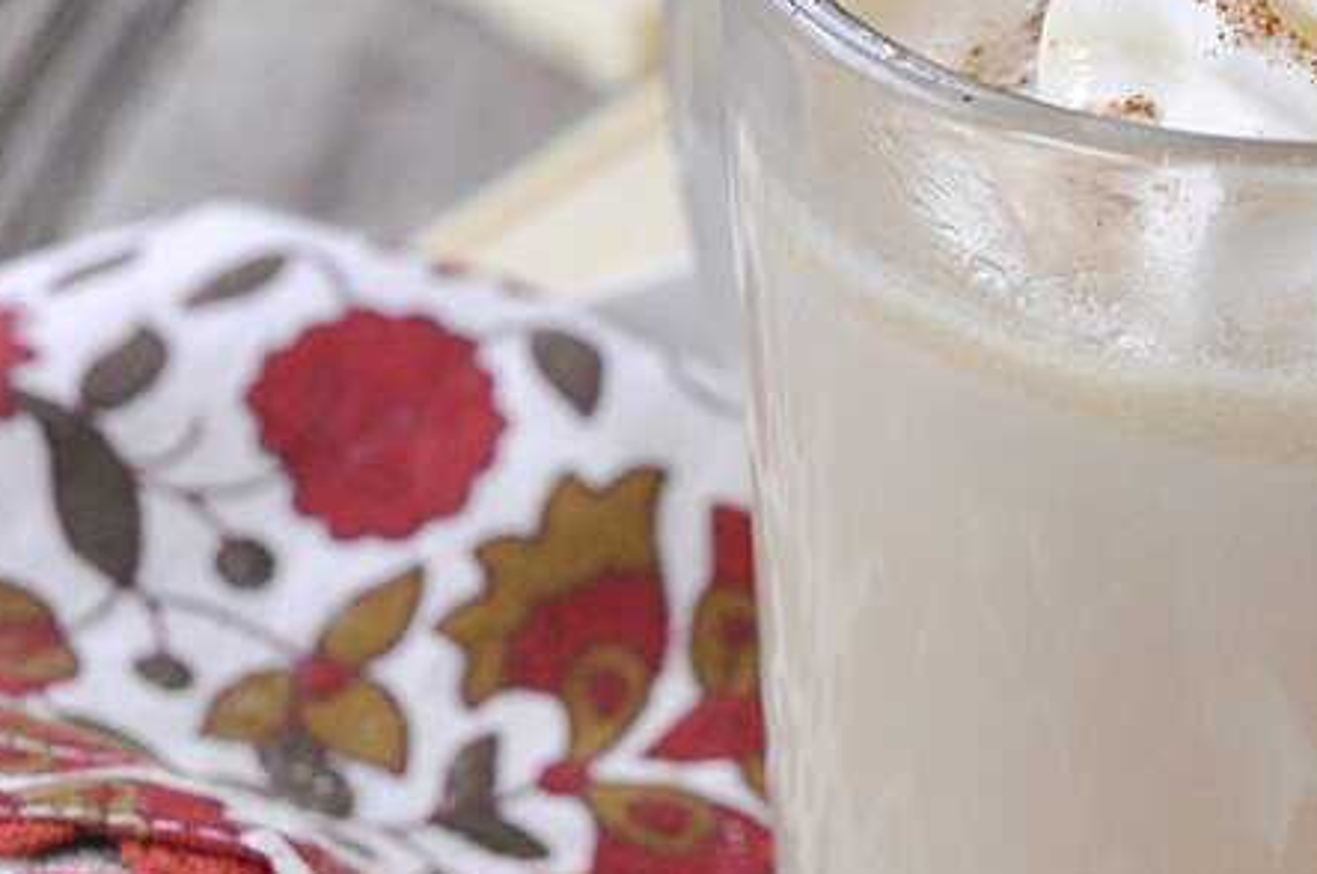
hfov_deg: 9.9
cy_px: 412
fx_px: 7416
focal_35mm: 203
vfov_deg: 6.7
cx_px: 1715
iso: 1400
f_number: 5
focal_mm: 50
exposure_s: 1/500
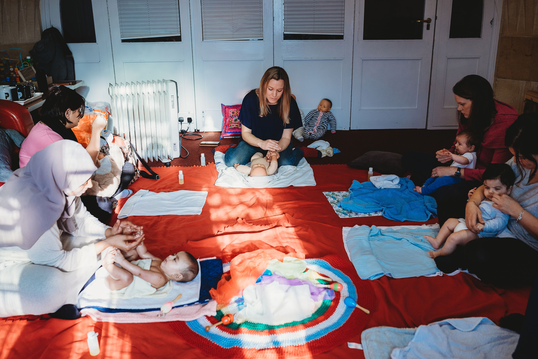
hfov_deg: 54.4
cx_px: 269
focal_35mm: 35
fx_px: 523
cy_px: 180
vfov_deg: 37.9
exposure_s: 1/640
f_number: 3.2
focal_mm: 35
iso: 800
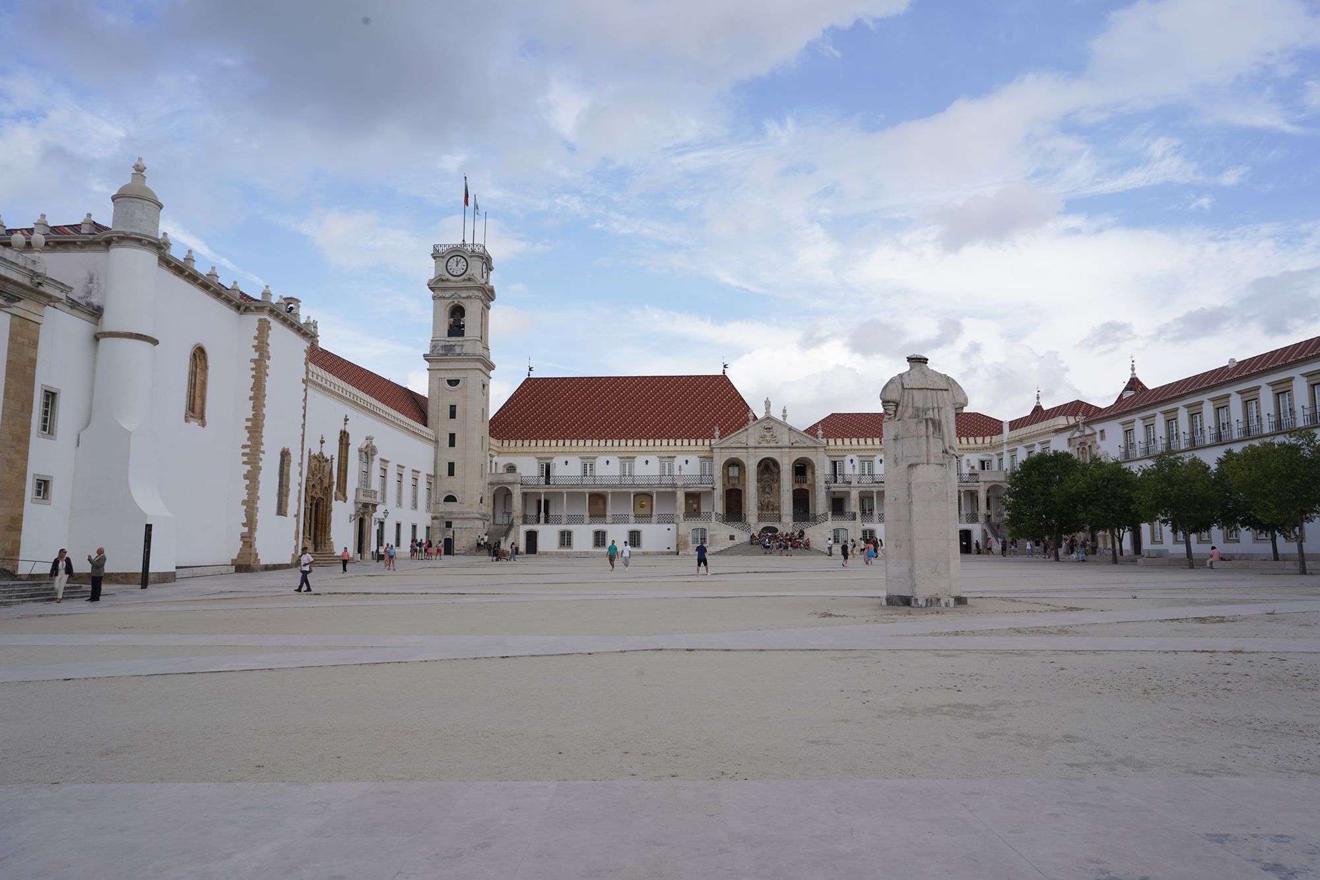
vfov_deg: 53.1
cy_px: 440
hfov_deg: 73.7
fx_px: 880
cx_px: 660
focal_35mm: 24
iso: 100
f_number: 14
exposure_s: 1/100
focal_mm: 24
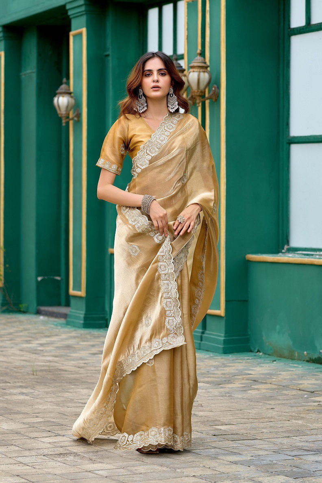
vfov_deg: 23.9
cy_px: 242
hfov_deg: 16.1
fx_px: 1140
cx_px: 161
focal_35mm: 85
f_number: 4
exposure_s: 1/250
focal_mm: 85
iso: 100
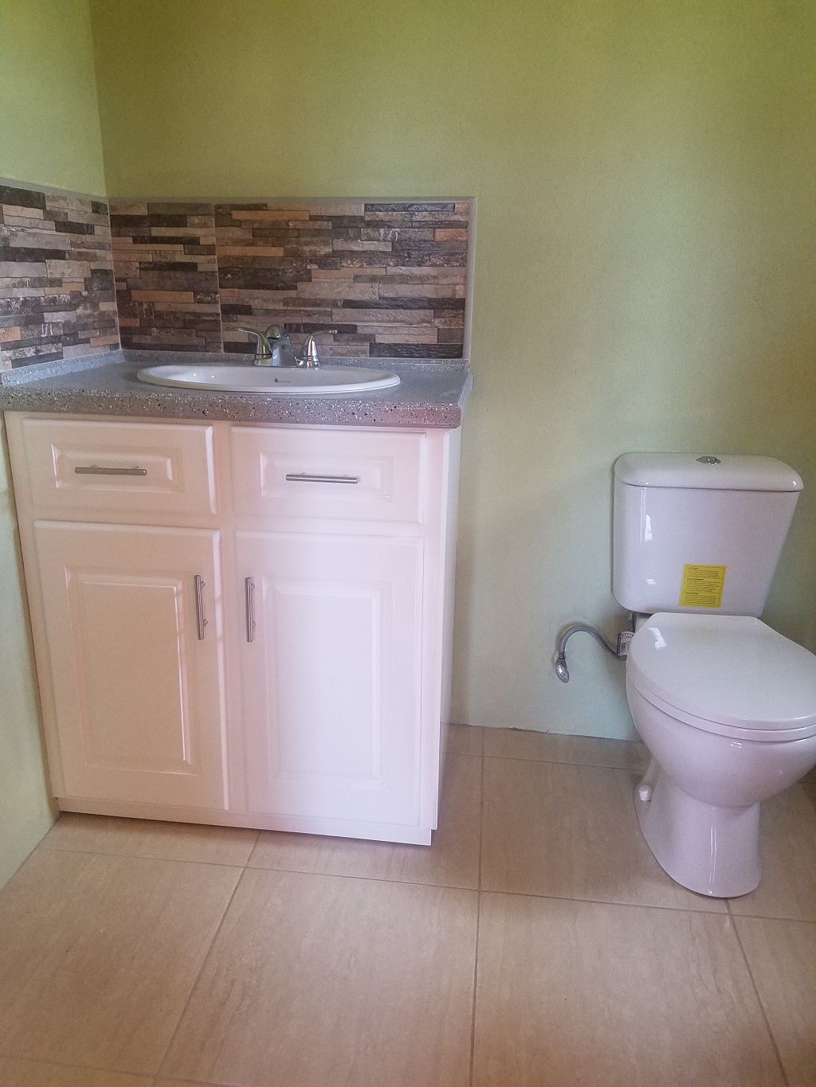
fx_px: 817
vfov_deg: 67.3
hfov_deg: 53.1
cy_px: 544
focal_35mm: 26
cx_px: 408
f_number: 1.7
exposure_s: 1/50
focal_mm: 4.2
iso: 200
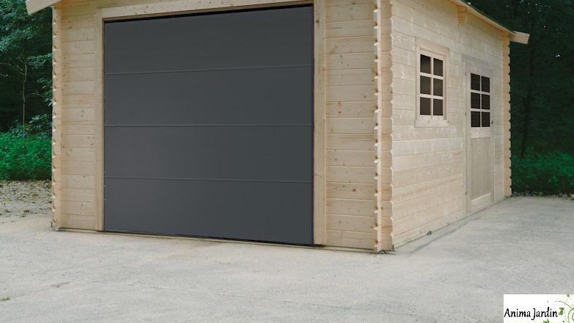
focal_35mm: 49
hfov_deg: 42.1
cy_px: 109
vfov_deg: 24.3
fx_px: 746
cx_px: 292
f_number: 3.2
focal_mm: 7.2
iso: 100
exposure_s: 1/60
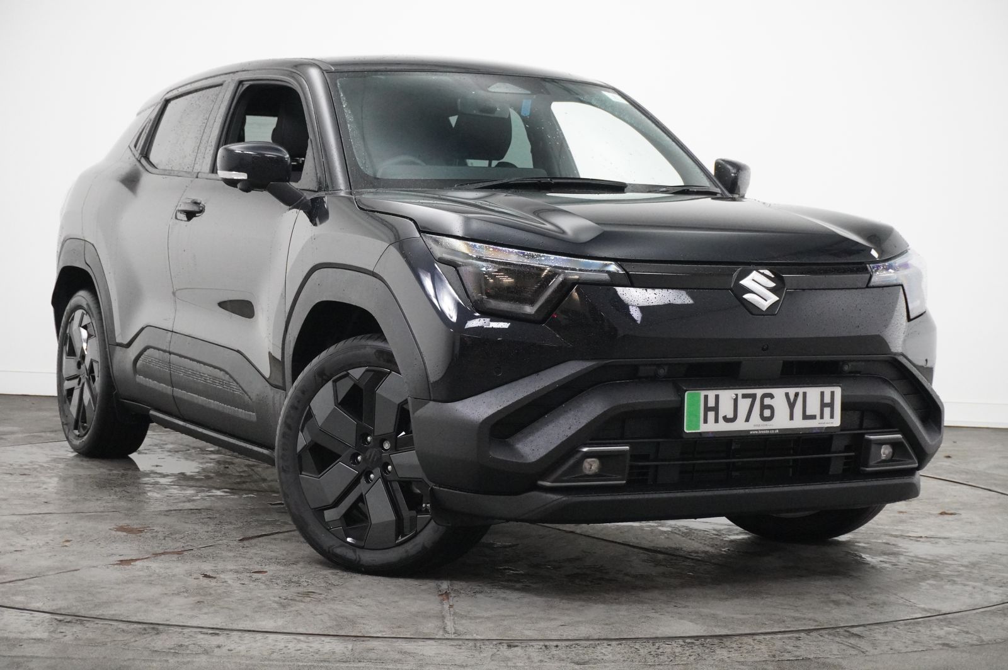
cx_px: 504
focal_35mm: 66
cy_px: 335
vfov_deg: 20.6
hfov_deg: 30.5
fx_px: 1846
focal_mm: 44
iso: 6400
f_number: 5.6
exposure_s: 1/200
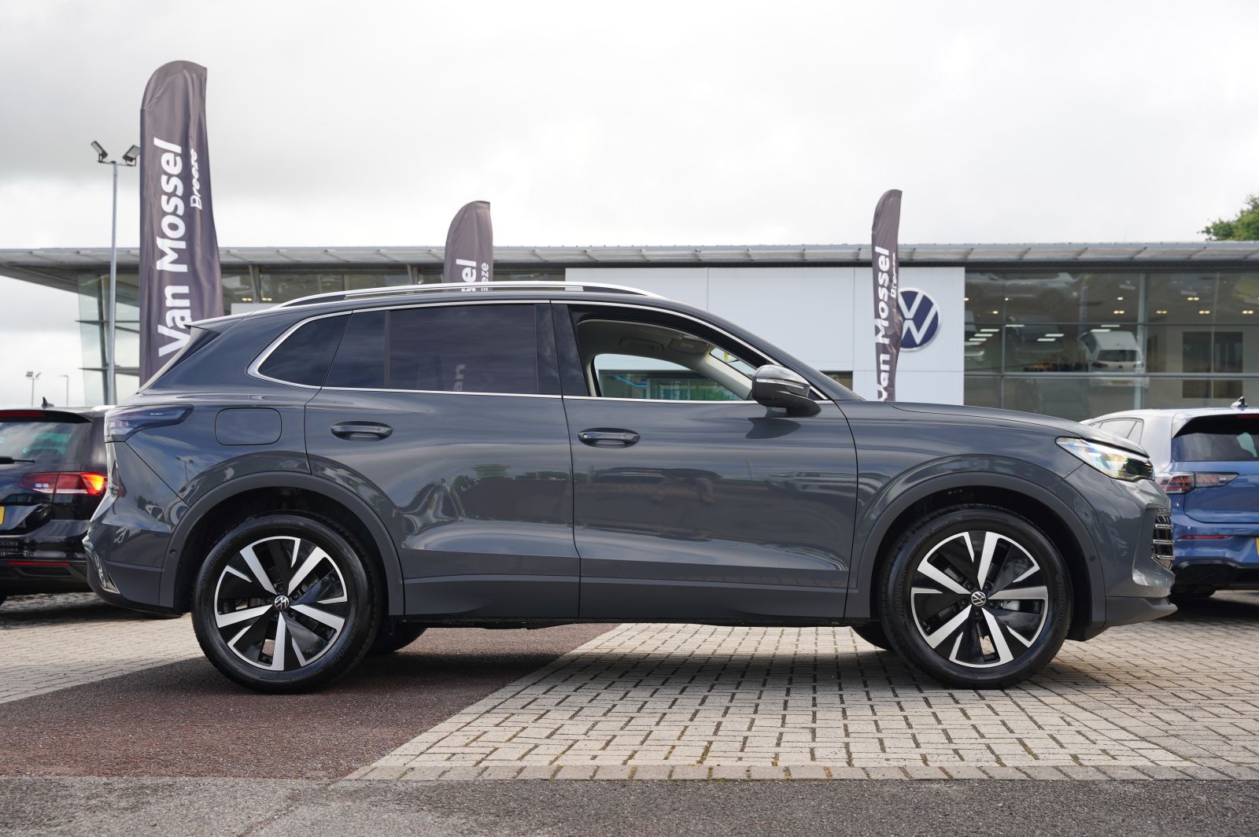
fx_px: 1422
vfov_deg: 32.8
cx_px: 630
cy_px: 418
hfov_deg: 47.8
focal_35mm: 41
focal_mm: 40.7
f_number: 4.5
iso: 100
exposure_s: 1/100
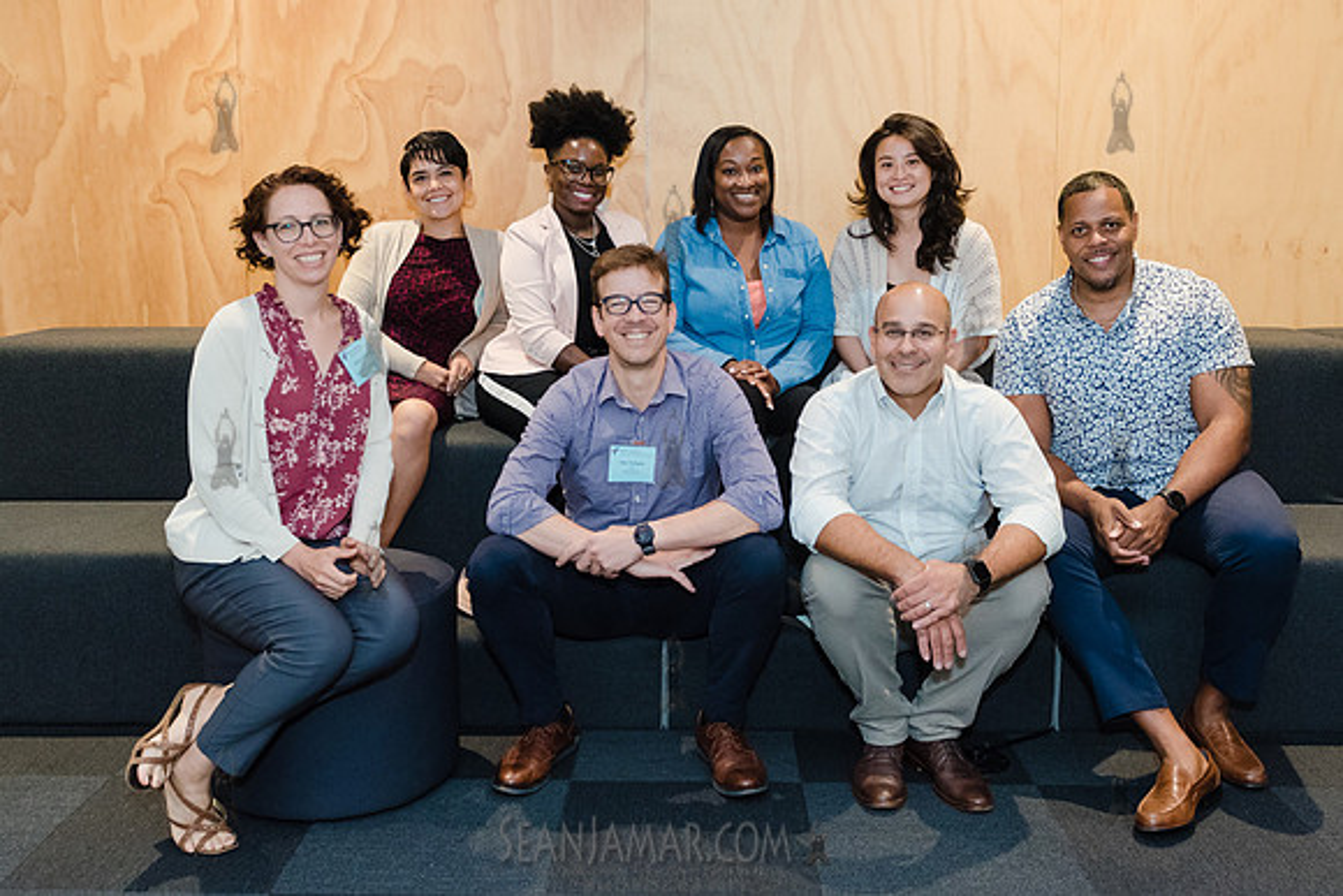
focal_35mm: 37
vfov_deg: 35.5
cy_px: 388
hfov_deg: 51.3
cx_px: 670
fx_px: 1398
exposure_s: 1/250
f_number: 4.5
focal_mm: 26
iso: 2500
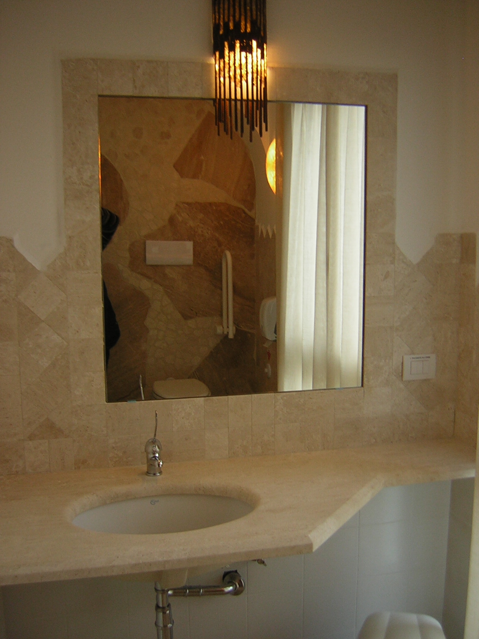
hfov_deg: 39.7
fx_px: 664
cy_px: 320
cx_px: 240
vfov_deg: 51.4
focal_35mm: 36
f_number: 2.6
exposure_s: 1/30.6
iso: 50
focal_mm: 4.7
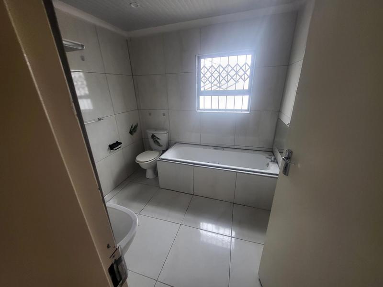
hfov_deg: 106.2
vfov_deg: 89.9
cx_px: 192
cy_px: 144
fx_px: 144
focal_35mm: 13
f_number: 2.2
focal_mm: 1.74
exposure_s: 1/50
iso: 100
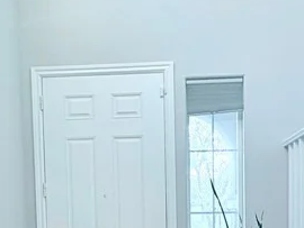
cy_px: 253
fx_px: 466
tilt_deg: -5.8
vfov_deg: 25.5
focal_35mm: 53
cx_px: 142
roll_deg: +1.3
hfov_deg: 36.1
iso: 320
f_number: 2.2
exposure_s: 1/120
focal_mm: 2.22
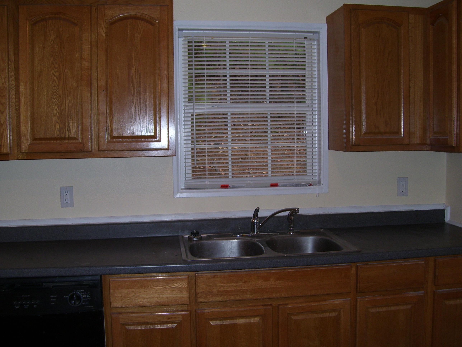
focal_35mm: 37
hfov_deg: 50.1
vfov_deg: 38.7
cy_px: 174
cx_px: 231
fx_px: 494
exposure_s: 1/60
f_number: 2.7
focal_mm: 6
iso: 80
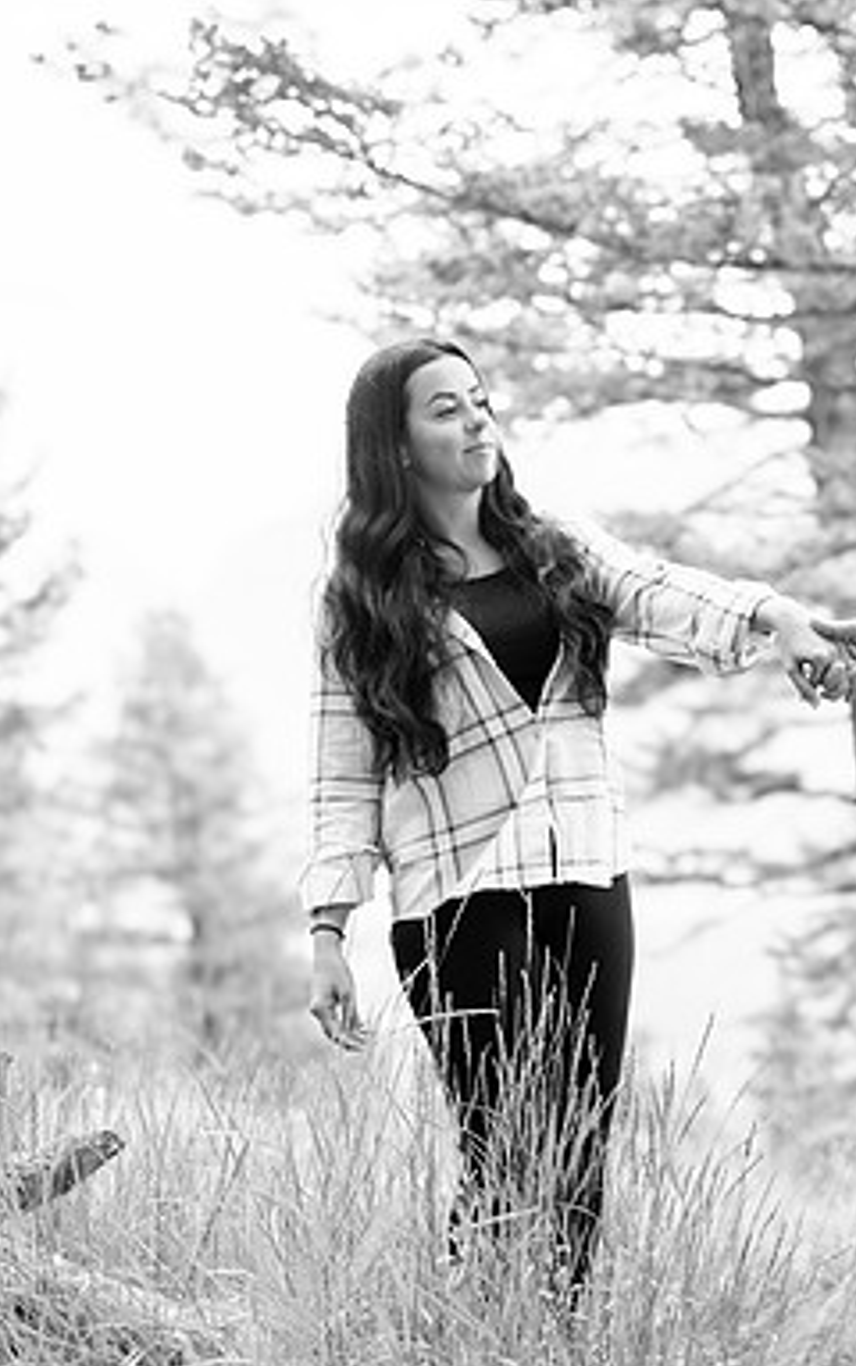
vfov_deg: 37.5
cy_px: 687
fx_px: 2012
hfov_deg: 22.5
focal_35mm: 54
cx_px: 974
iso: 200
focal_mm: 35
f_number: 2
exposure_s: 1/1600
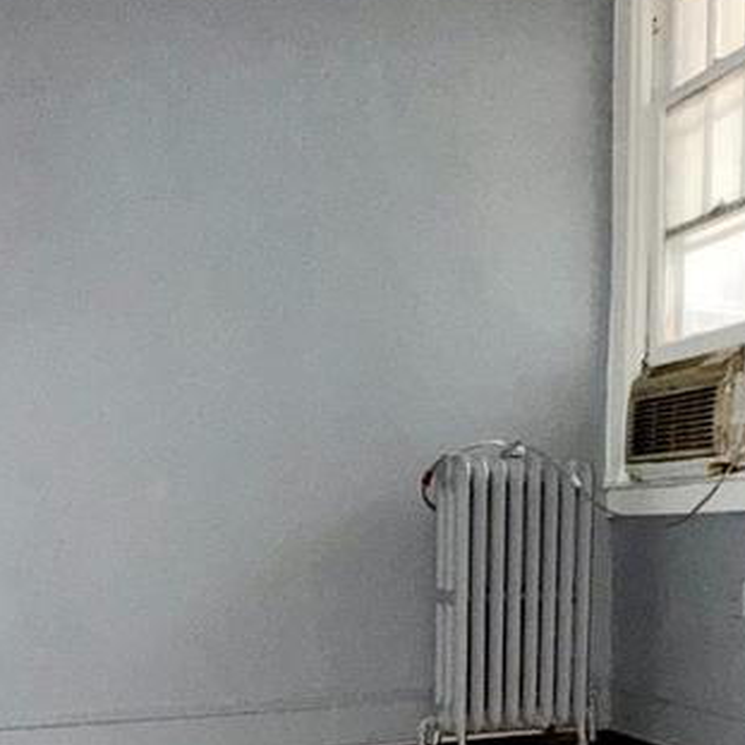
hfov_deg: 39.2
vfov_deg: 36.5
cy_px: 683
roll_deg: +0.2
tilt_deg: -8.0
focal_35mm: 43
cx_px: 371
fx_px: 1047
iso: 400
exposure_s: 1/30
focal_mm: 2.22
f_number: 2.2
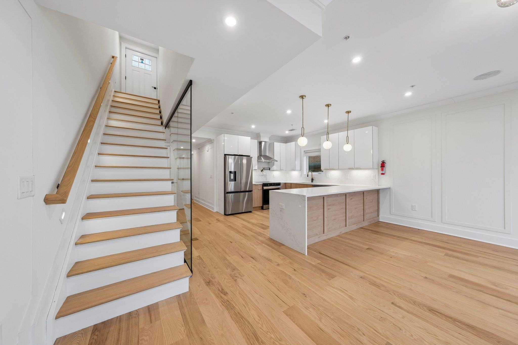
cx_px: 259
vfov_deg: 90.0
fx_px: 173
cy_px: 172
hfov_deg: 112.6
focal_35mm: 12
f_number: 8
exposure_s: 1/10
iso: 160
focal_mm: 8
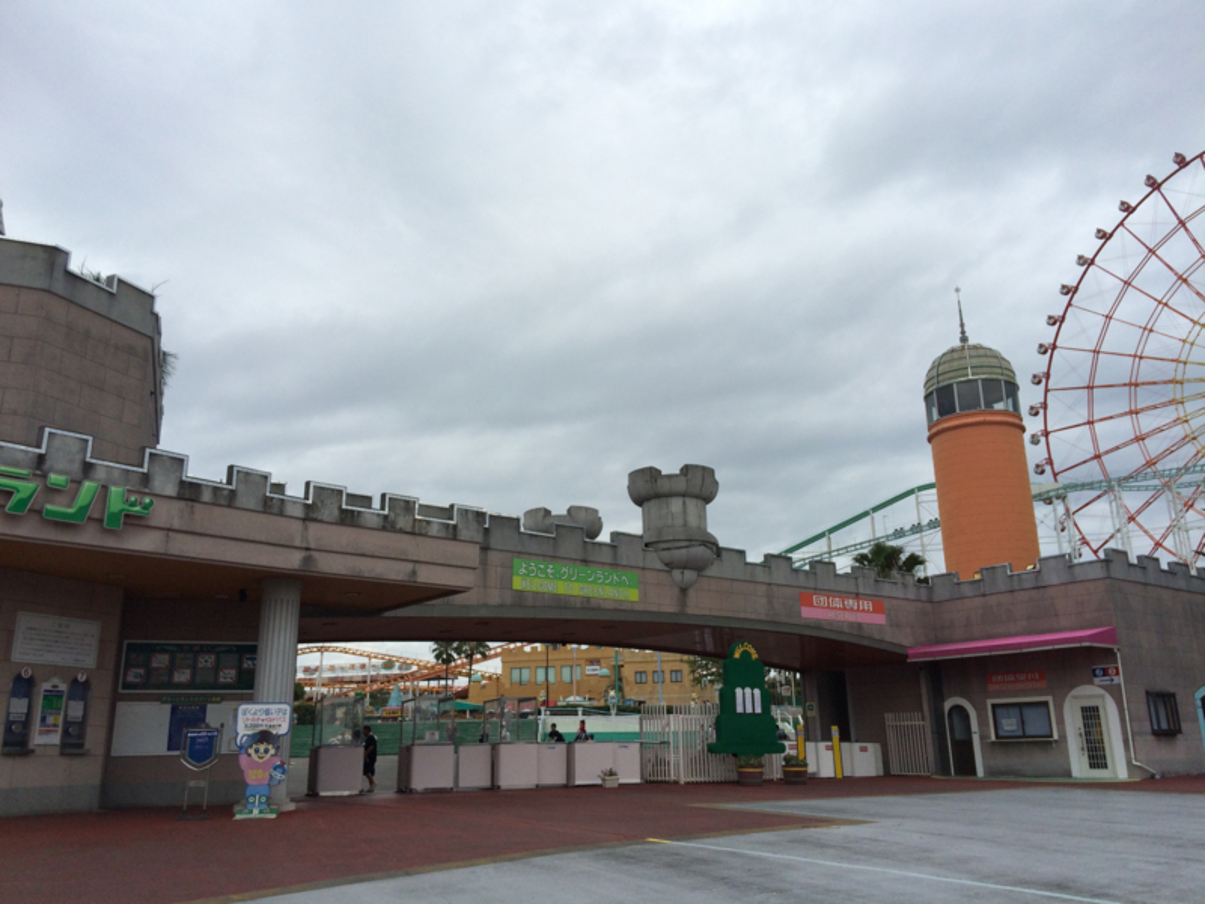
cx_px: 602
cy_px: 452
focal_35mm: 29
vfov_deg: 48.2
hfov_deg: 61.7
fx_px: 1010
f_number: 2.2
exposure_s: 1/1325
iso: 32
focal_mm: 4.15
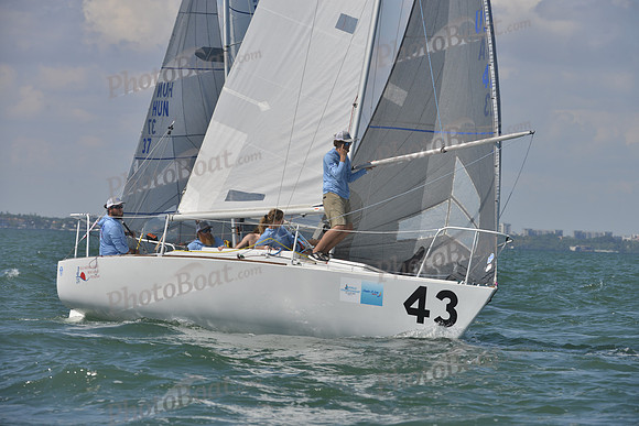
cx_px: 320
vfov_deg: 6.9
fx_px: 3551
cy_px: 213
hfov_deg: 10.3
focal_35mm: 200
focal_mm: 200
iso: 200
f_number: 9
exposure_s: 1/1000
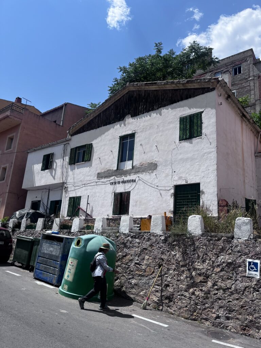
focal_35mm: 26
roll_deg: -6.2
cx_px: 130
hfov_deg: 53.1
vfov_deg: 67.3
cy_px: 174
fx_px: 261
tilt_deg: +8.9
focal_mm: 5.1
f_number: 1.6
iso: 50
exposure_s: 1/5076
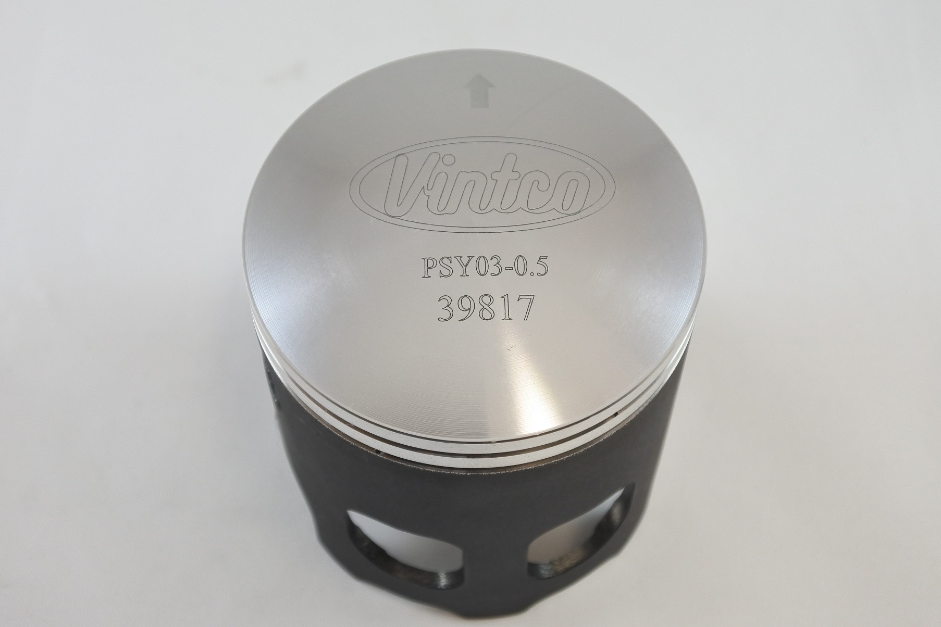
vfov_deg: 27.5
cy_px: 311
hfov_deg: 40.3
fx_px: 1281
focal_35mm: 49
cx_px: 476
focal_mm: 17.2
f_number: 4.5
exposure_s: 1/125
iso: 400
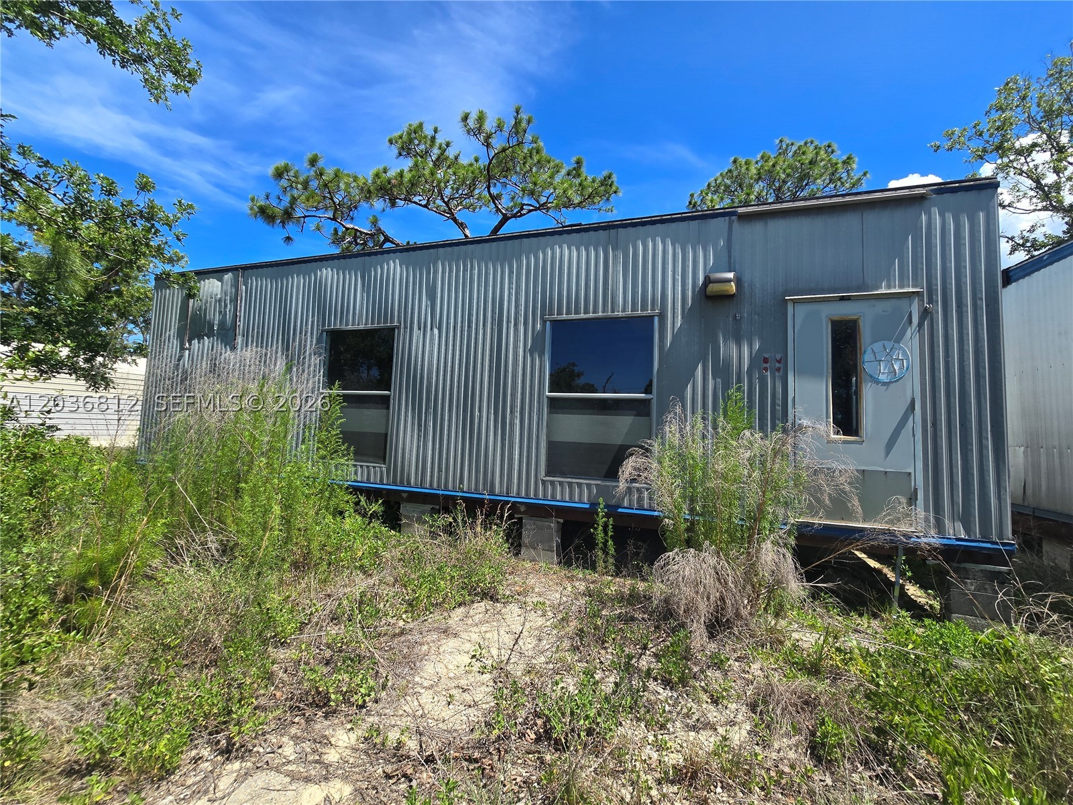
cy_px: 402
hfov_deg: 106.2
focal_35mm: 13
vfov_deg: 89.9
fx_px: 403
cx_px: 536
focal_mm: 2.2
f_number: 2.2
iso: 50
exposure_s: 1/1550
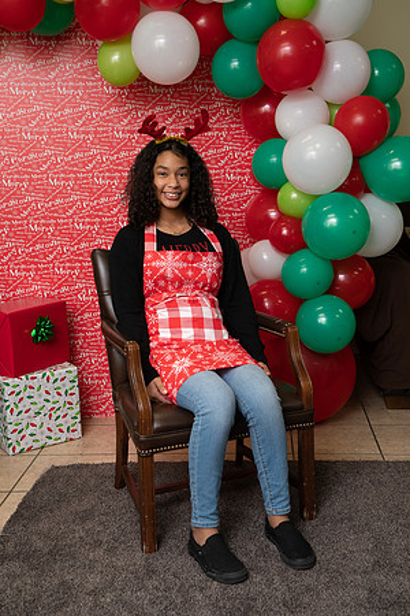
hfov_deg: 29.2
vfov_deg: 42.7
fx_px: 786
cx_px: 205
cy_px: 308
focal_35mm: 46
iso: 400
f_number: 5
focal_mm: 46
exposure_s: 1/80
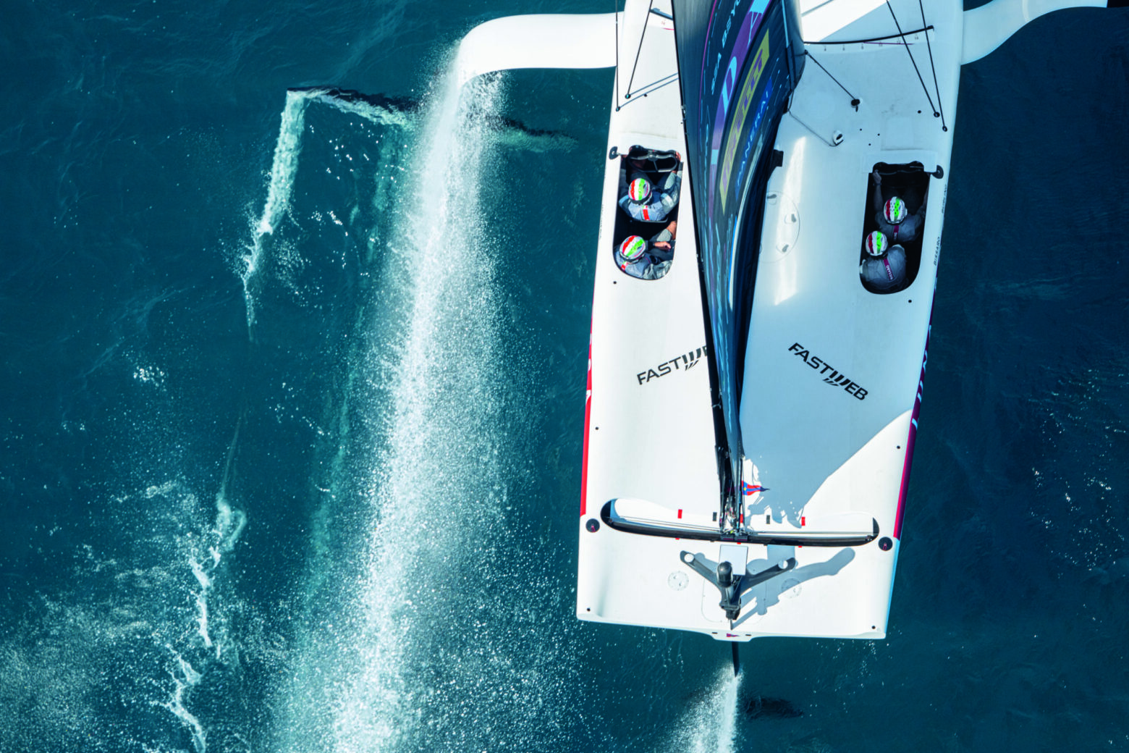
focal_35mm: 600
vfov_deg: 2.3
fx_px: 18815
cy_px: 376
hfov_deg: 3.4
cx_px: 564
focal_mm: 600
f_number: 6.3
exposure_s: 1/2000
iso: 560
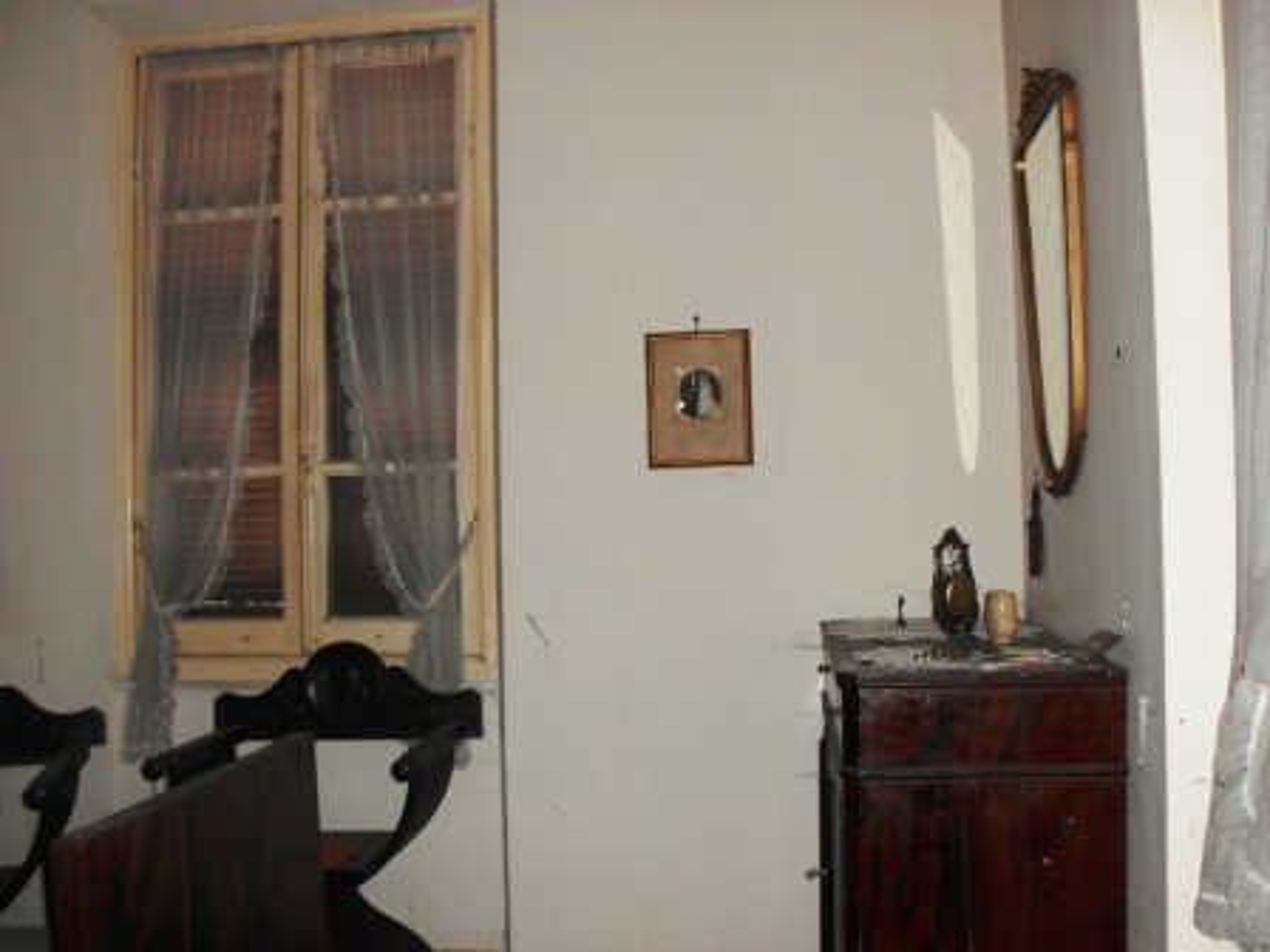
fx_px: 1321
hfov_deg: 51.4
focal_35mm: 36
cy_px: 476
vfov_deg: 39.7
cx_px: 635
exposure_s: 1/60
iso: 200
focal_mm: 6.3
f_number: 2.9
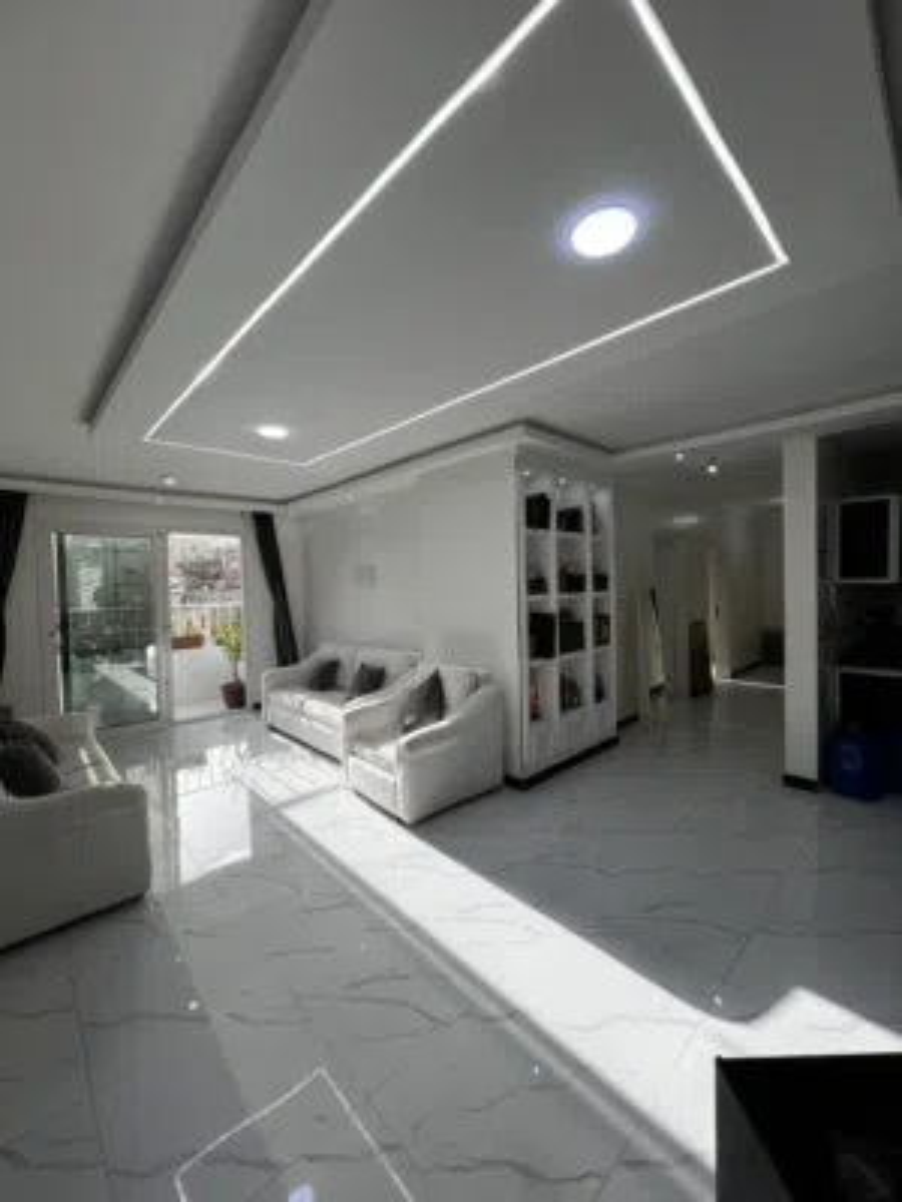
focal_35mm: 13
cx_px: 451
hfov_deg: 89.9
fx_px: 452
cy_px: 601
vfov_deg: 106.2
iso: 32
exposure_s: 1/346
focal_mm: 1.57
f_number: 1.8
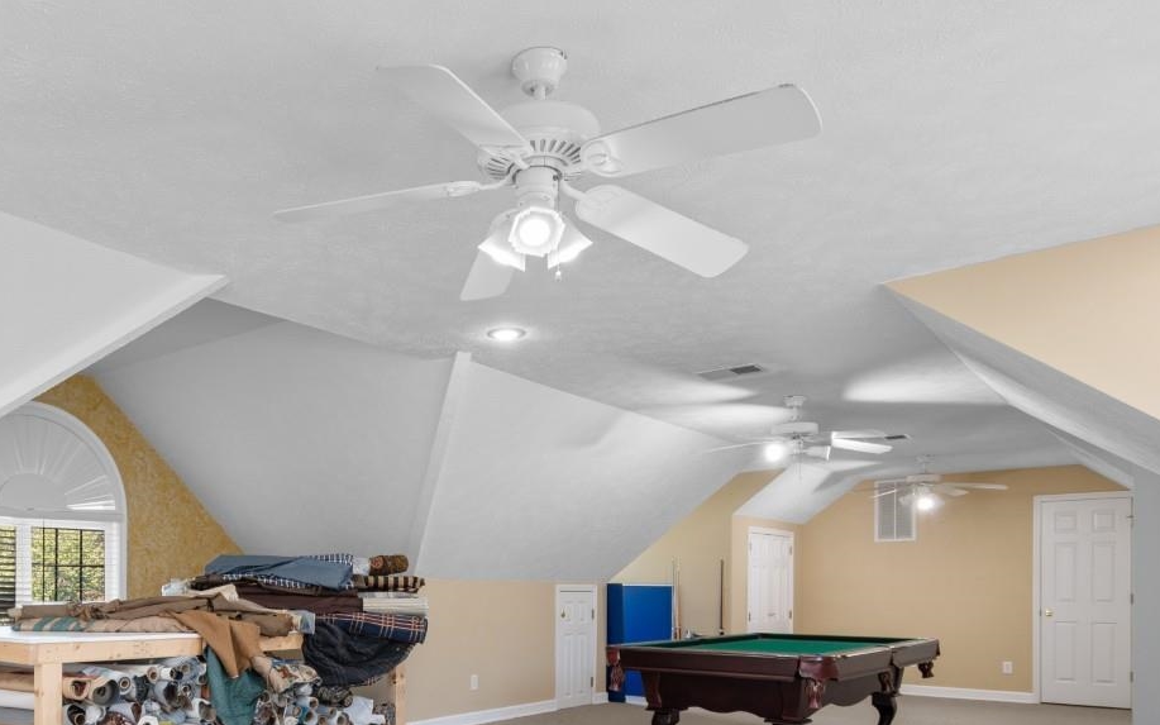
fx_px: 854
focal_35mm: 27
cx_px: 391
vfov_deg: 43.8
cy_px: 581
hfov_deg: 66.6
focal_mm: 10
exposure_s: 1/3
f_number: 4.5
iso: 100
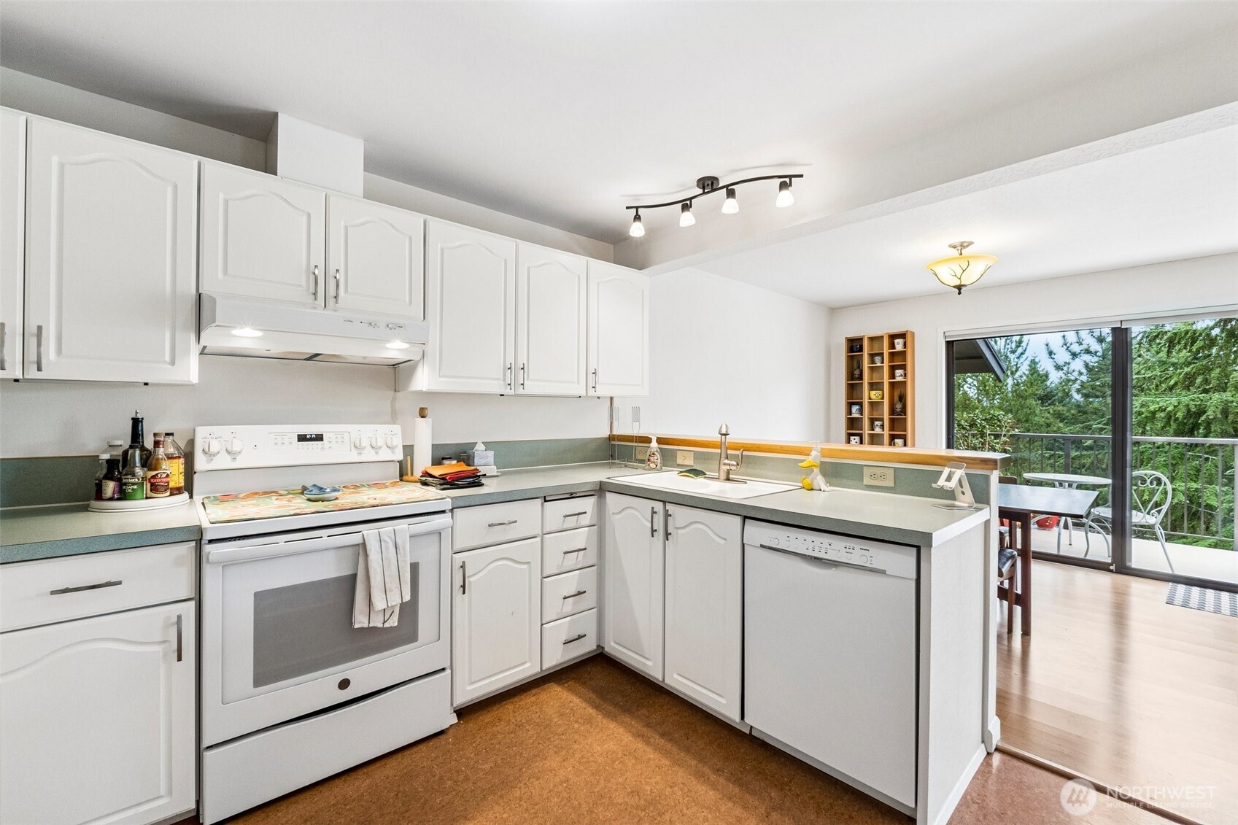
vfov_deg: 77.3
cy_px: 412
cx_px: 619
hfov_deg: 100.4
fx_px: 516
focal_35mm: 15
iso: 250
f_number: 9
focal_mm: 10
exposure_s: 1/10
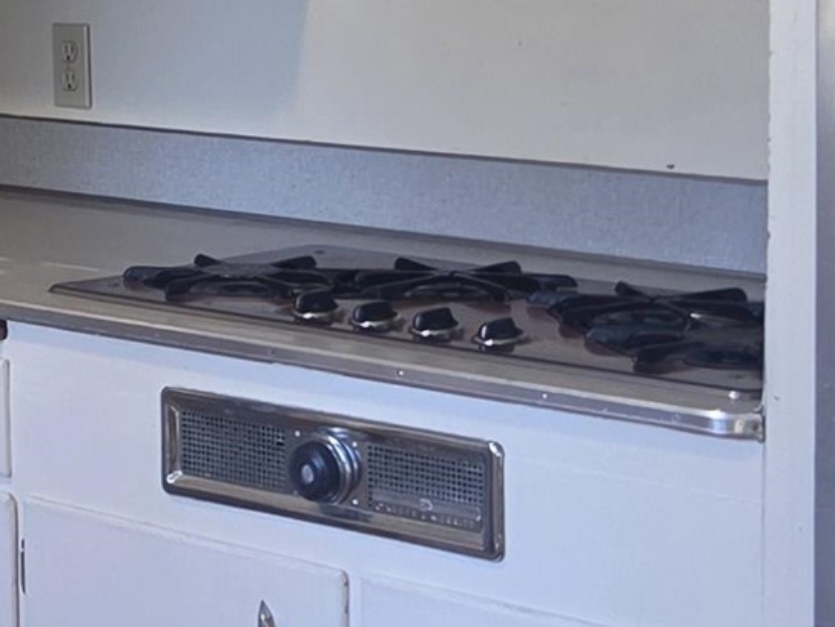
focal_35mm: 130
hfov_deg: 14.6
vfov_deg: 11.4
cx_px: -212
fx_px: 3136
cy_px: 148
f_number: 1.8
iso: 125
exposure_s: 1/120
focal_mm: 5.4
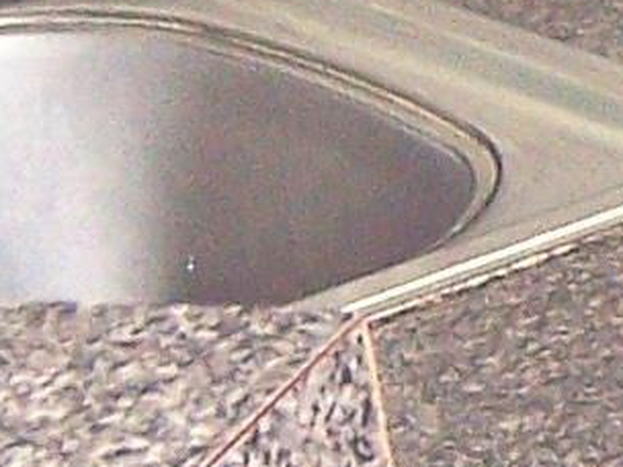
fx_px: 4499
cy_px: 6
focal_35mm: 250
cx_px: 1469
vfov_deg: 5.9
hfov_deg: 7.4
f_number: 2.8
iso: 140
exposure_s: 1/60
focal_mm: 5.5
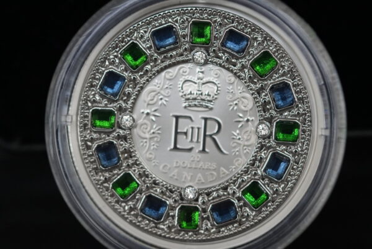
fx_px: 1396
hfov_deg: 15.2
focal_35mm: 135
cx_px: 186
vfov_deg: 10.2
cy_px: 124
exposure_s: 1/160
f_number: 3.2
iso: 1600
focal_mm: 90
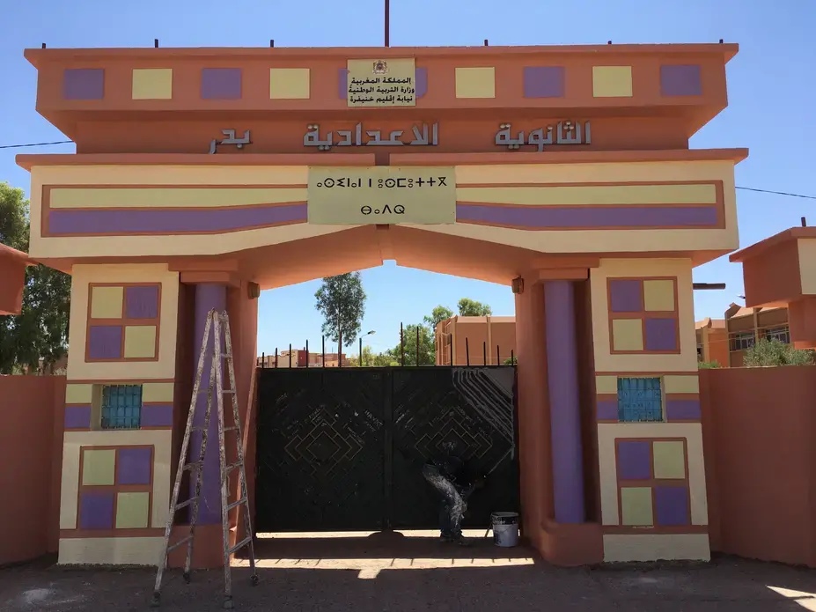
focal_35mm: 29
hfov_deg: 61.7
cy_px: 306
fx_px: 684
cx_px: 408
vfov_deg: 48.2
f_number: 2.2
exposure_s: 1/1241
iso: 25
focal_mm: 4.15
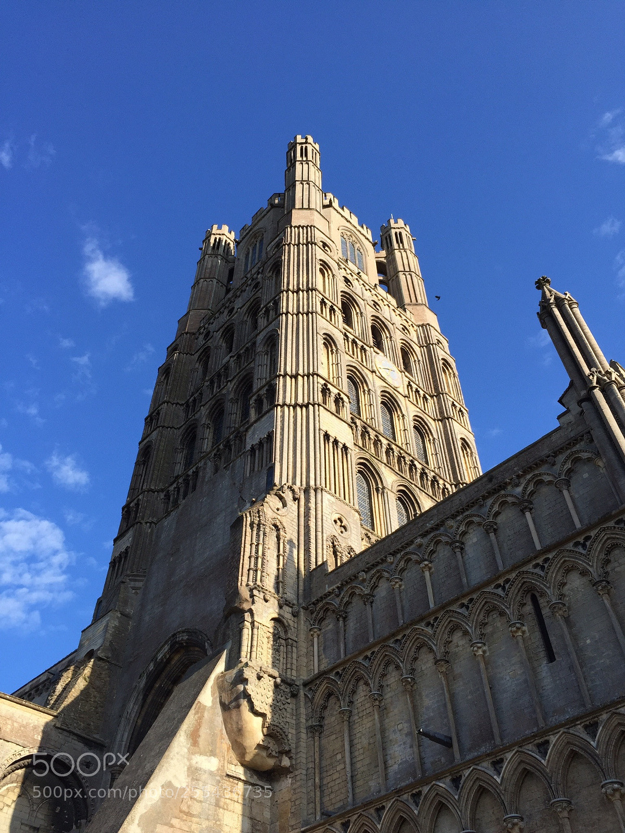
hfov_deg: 48.2
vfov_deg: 61.7
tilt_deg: +47.8
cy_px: 416
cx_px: 312
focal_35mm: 29
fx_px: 698
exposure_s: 1/1099
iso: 32
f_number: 2.2
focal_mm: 4.15
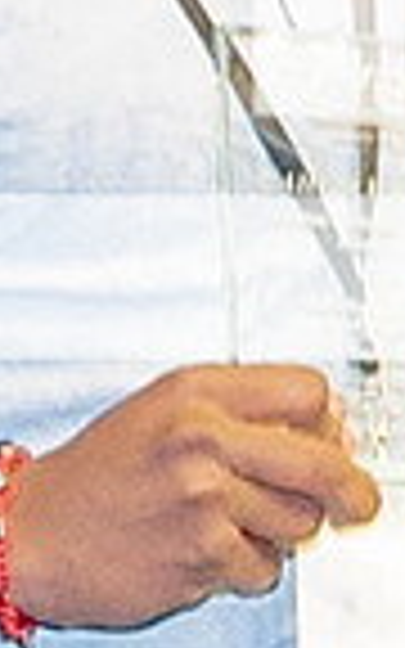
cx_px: -1743
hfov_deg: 2.8
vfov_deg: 4.7
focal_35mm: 446
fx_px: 7876
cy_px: 586
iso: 800
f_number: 5.6
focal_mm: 24
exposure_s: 1/125
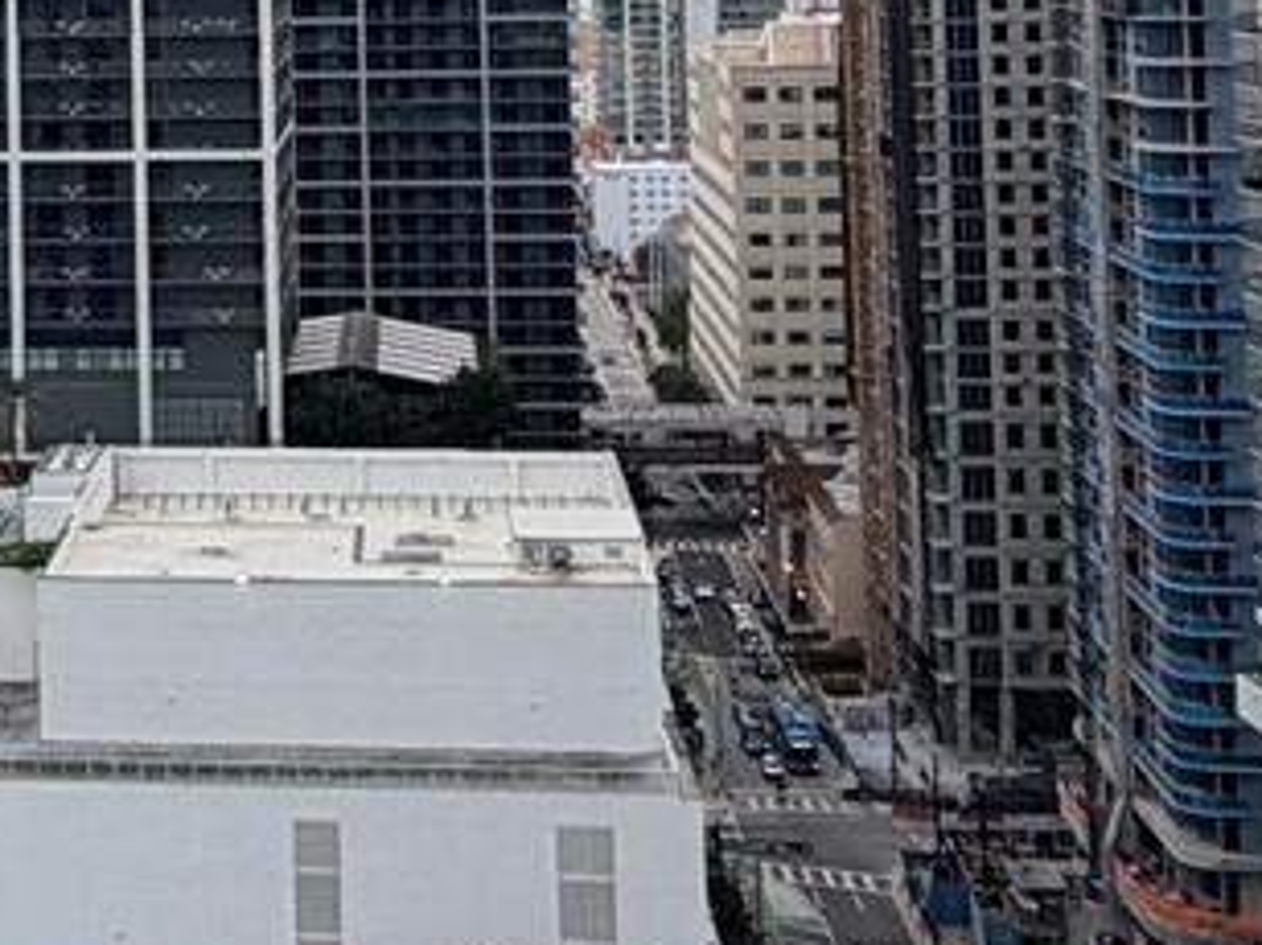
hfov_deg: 25.8
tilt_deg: +2.6
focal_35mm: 73
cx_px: 103
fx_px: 2660
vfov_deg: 19.0
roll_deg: +1.5
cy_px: -214
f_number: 2.2
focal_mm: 2.22
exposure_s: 1/502
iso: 64
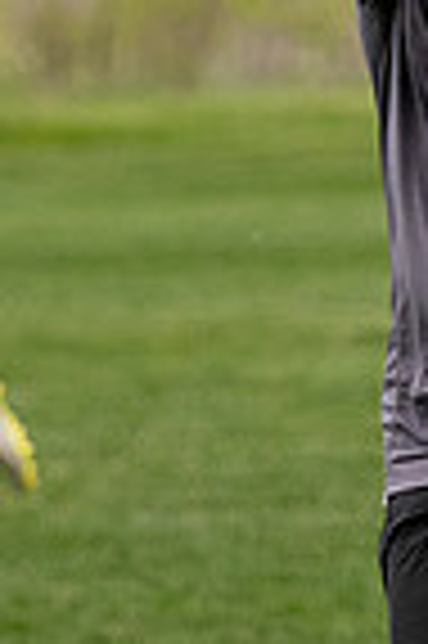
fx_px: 19502
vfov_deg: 1.9
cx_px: 640
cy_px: 107
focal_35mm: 1091
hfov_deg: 1.3
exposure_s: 1/2500
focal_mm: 116
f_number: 2.8
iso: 220
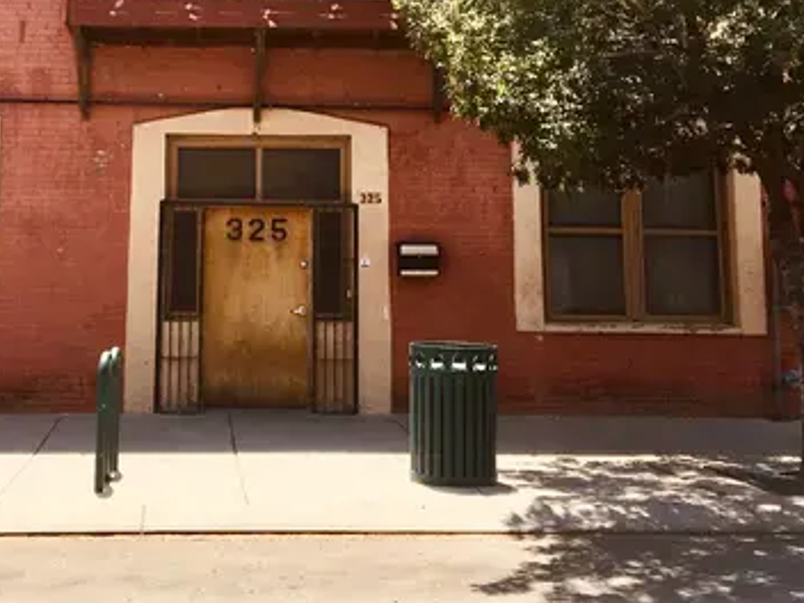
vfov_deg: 25.9
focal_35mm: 55
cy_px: 89
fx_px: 1277
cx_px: 255
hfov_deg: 34.5
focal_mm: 4.15
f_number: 2.2
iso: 25
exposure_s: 1/1282
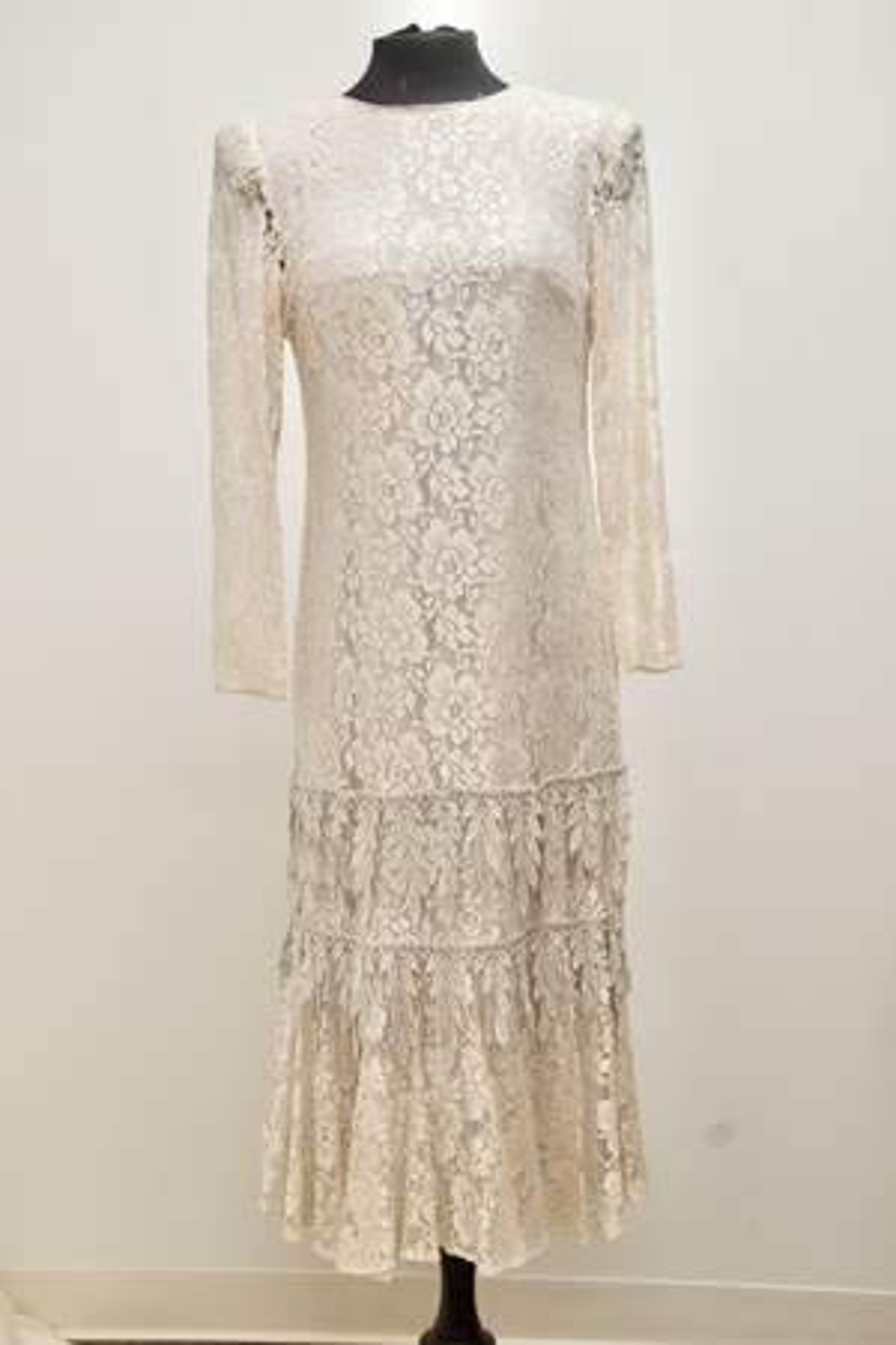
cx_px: 448
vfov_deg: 38.9
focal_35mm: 51
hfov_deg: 26.5
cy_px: 672
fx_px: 1904
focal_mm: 34
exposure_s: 1/100
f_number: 8
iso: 1600
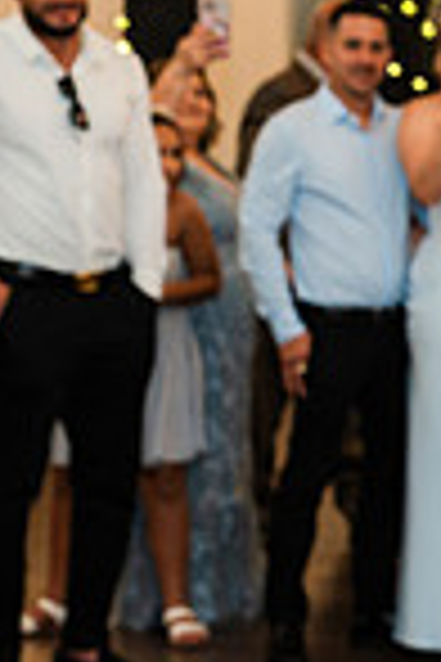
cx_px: 1035
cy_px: 385
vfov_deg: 9.6
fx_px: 3950
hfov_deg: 6.1
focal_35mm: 215
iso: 400
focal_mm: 54
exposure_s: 1/125
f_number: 4.5
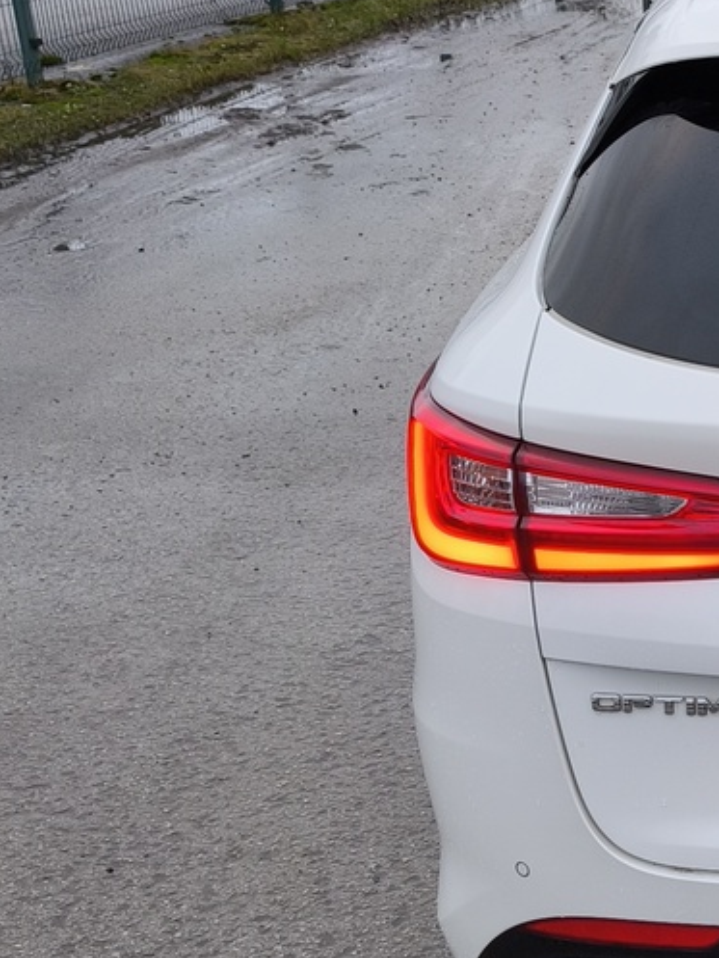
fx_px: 2049
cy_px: 549
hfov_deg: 17.5
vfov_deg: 26.3
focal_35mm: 74
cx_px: 1145
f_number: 1.6
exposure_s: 1/100
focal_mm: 6.57
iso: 64
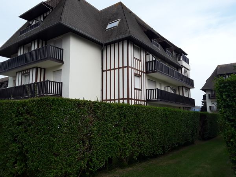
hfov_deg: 65.3
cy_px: 88
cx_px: 118
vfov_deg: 51.4
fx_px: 184
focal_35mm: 27
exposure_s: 1/599
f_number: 1.9
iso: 40
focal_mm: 2.91
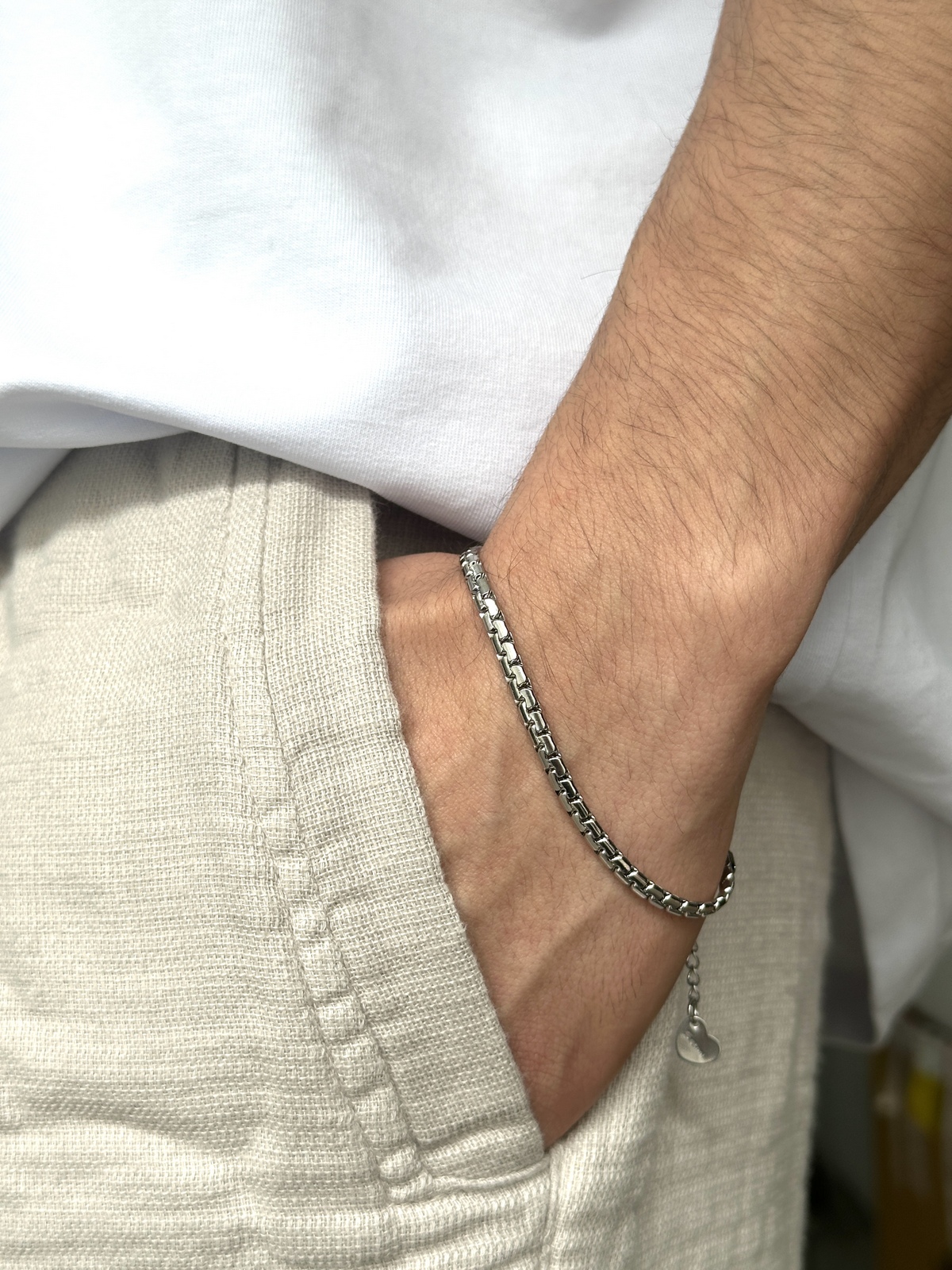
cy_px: 635
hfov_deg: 30.3
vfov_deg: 39.7
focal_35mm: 48
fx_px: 1760
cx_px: 476
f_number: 1.78
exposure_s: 1/132
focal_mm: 6.86
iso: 50
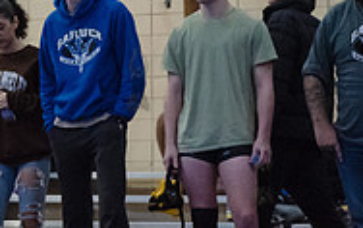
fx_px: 2536
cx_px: -112
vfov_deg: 5.1
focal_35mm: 256
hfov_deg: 8.1
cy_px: 171
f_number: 3.2
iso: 8000
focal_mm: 70
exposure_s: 1/400
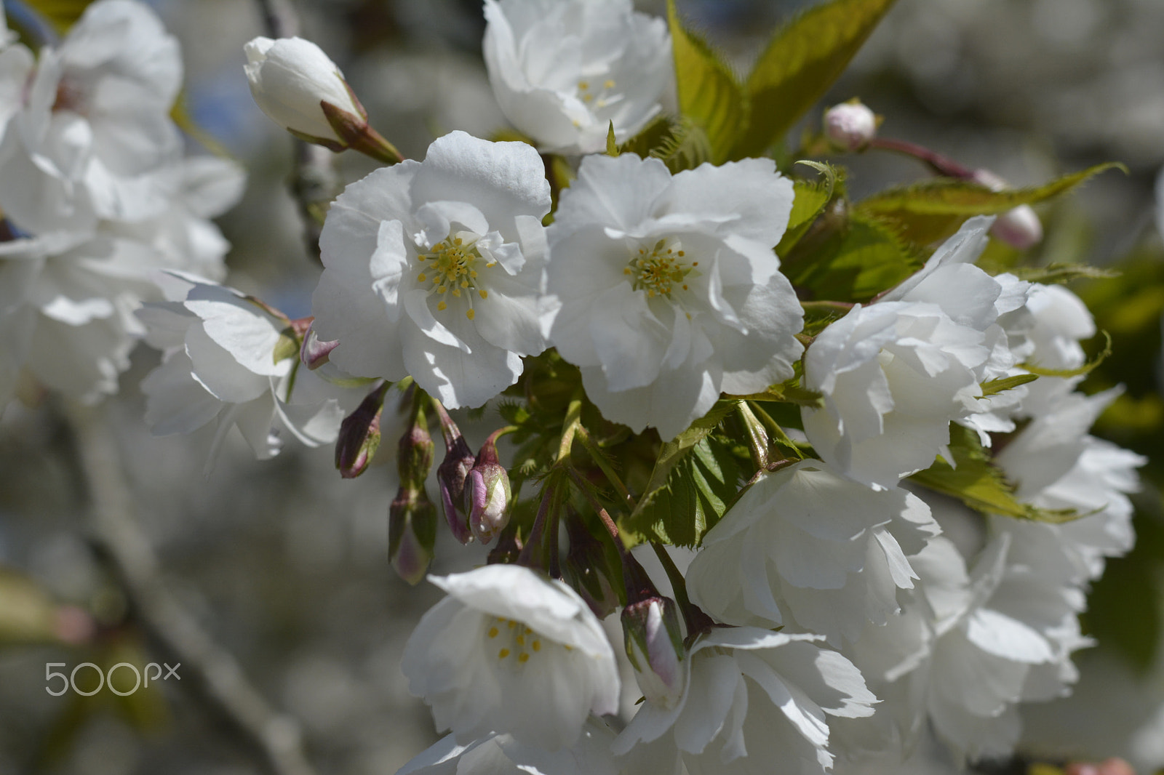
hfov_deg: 27.0
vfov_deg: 18.2
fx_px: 2424
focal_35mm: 75
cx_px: 582
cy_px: 388
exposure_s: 1/4000
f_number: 5
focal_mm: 50
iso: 360
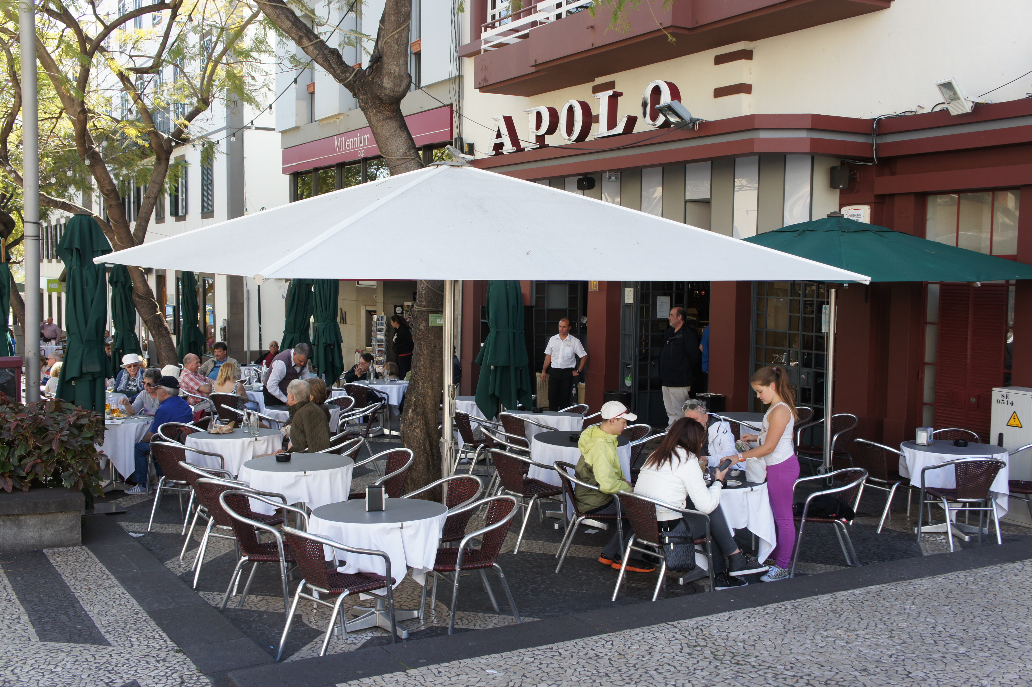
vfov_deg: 35.5
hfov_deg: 51.3
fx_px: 1074
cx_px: 516
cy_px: 344
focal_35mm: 38
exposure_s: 1/100
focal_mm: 25
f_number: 6.3
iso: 200
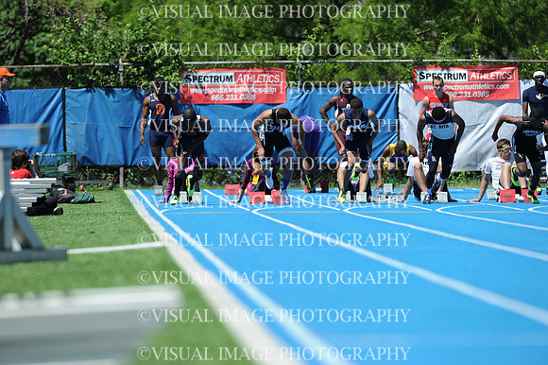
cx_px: 274
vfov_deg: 3.4
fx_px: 6085
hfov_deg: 5.2
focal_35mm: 400
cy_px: 182
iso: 250
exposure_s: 1/1600
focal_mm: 400
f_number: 5.6
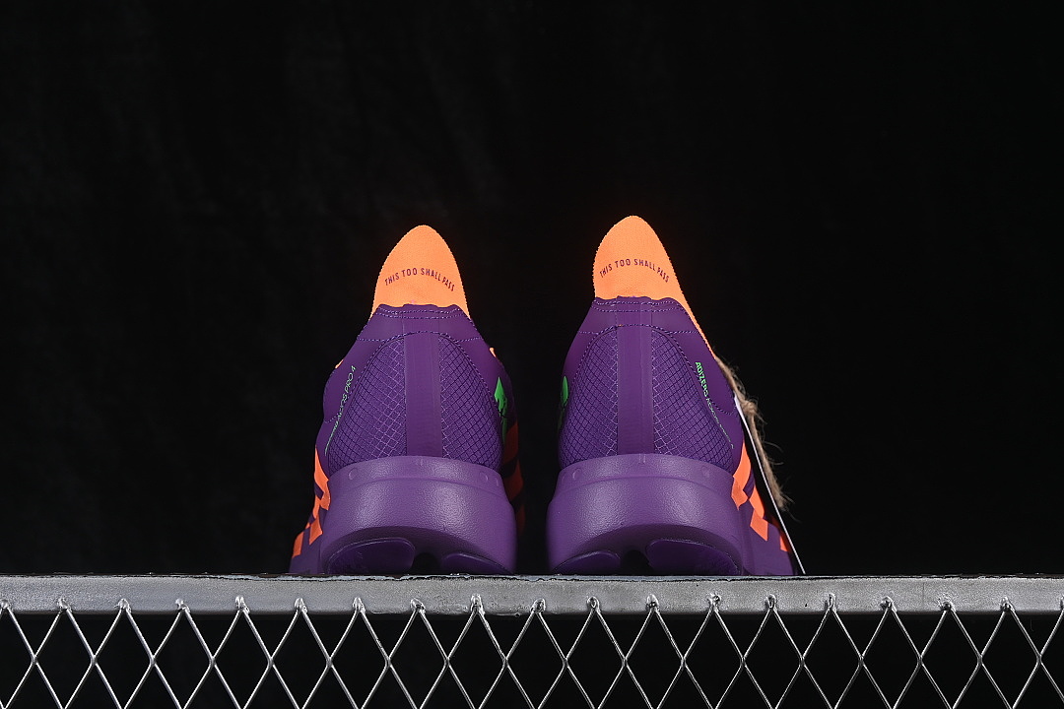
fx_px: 2216
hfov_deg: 27.0
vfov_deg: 18.2
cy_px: 354
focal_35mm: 75
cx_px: 532
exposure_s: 1/80
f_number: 8
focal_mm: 50
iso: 160
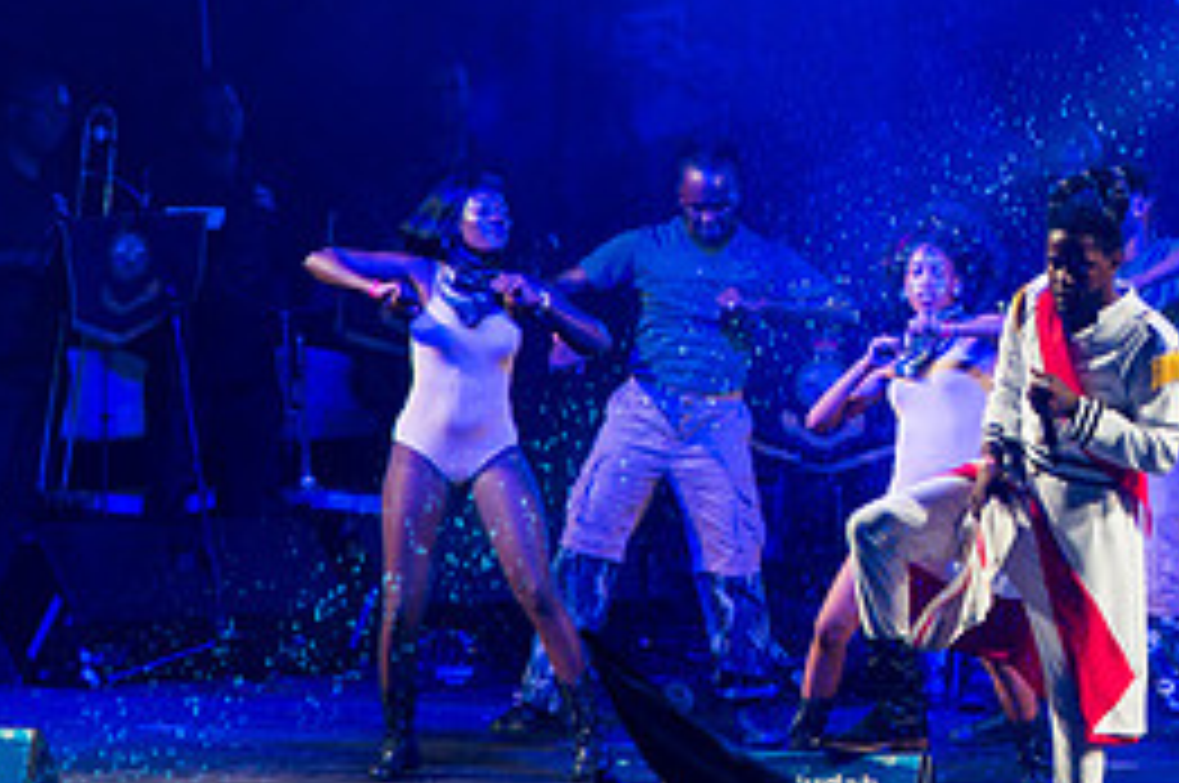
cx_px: 1170
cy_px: 234
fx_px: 20280
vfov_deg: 2.2
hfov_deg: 3.3
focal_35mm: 620
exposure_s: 1/200
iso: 2500
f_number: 5.6
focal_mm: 280
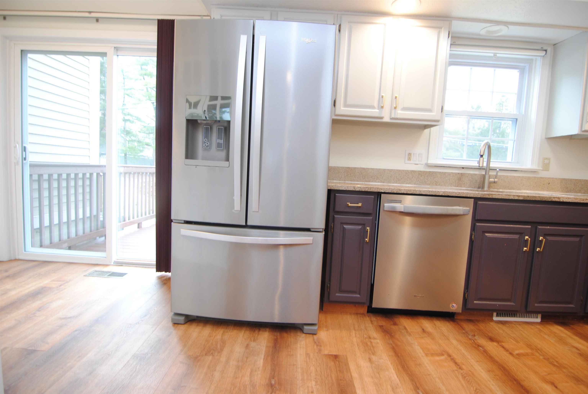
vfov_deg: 72.2
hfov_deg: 94.9
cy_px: 197
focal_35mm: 16
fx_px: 270
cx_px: 294
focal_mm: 11
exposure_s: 1/40
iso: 200
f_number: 3.2
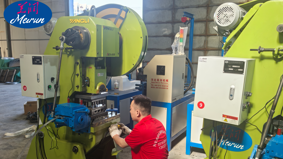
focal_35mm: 35
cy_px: 103
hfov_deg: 56.6
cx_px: 142
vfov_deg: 33.5
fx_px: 263
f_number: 2
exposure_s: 1/319
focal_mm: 6.35
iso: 50
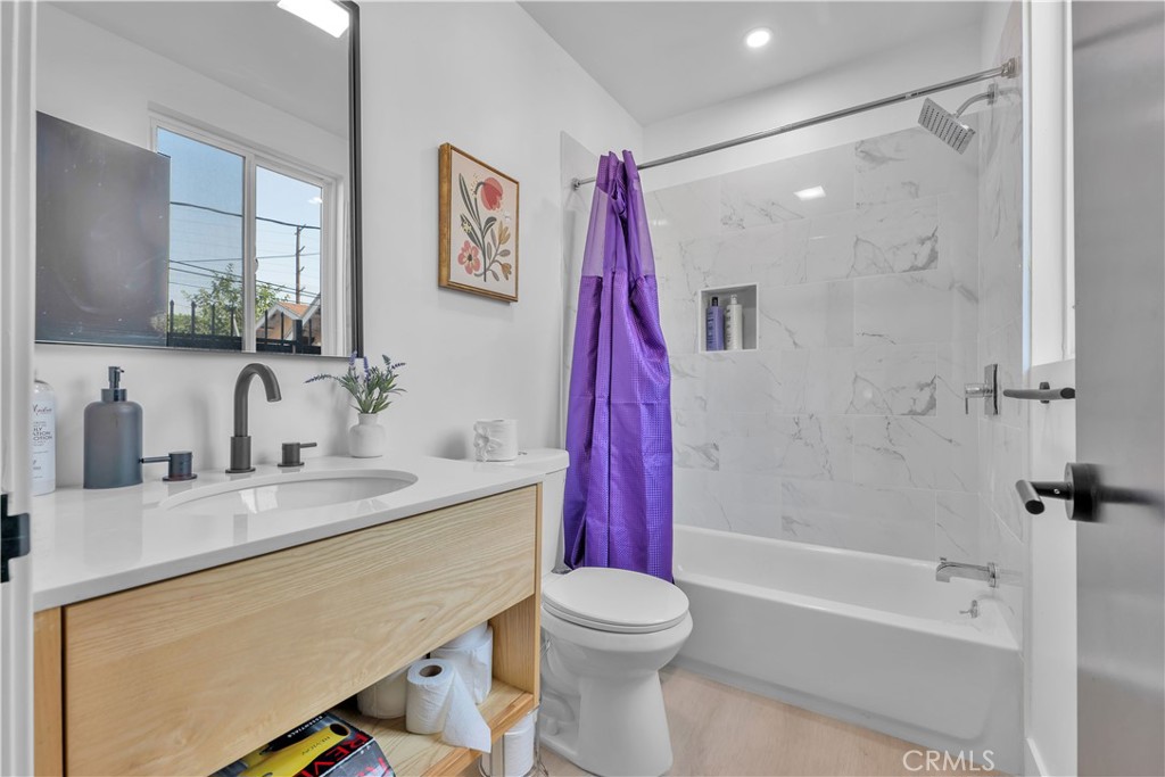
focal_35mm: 15
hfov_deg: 100.4
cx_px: 582
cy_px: 388
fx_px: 485
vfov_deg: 77.3
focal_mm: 15
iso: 100
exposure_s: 1/10
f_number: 8
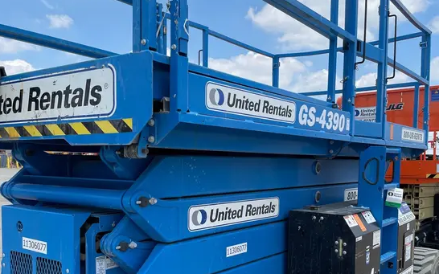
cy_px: 190
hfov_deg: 52.8
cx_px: 219
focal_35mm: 37
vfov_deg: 34.0
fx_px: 443
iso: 50
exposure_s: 1/3610
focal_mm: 4.2
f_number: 1.6
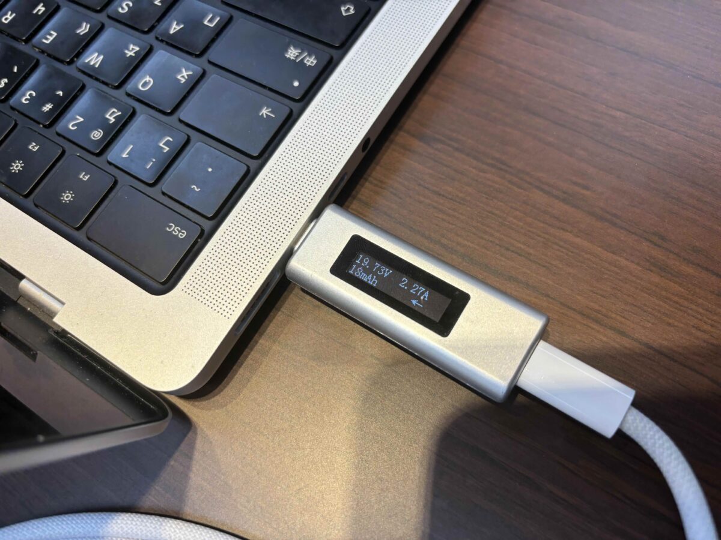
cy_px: 270
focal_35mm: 26
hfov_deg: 67.3
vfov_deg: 53.1
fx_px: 542
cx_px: 360
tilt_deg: -68.4
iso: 50
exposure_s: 1/120
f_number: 1.6
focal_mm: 5.96
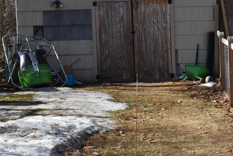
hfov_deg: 15.2
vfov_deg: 10.2
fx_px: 867
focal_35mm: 134
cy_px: 36
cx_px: 196
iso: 200
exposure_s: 1/320
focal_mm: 48
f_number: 9
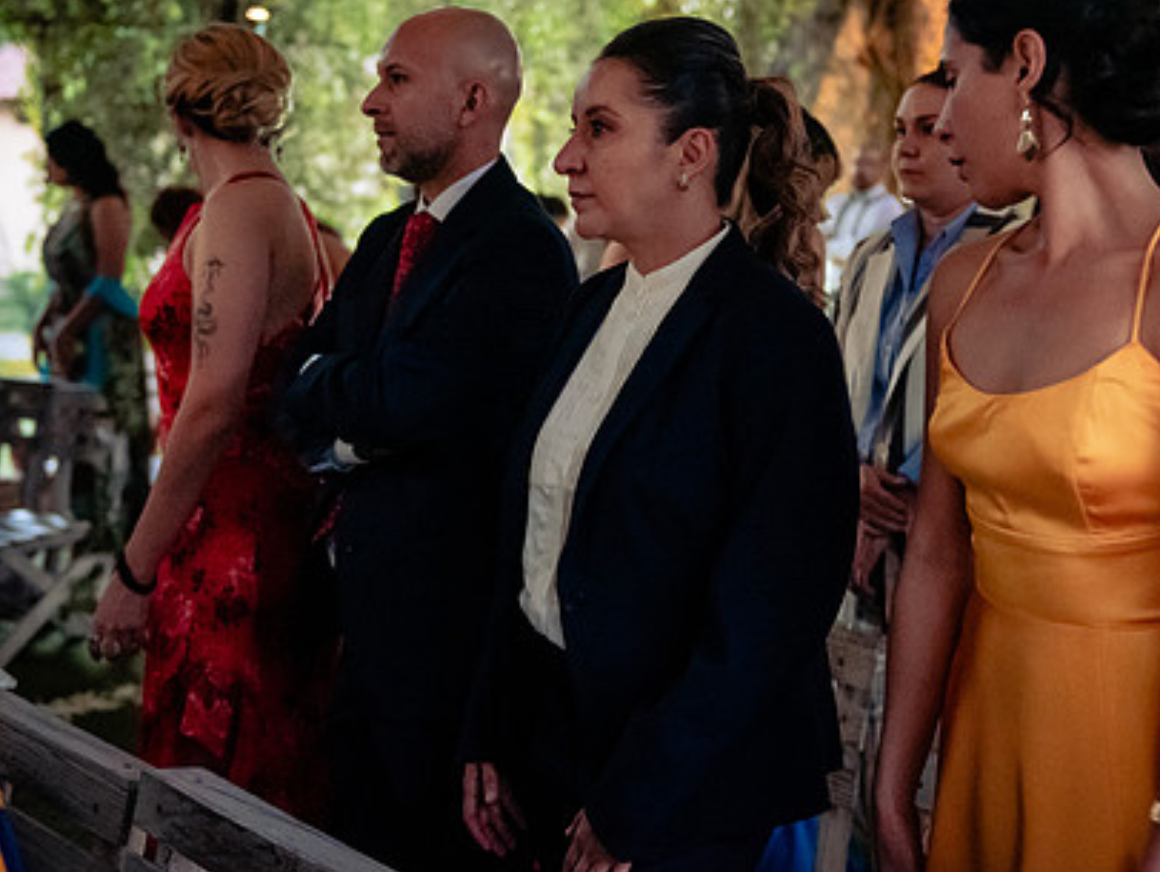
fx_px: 1978
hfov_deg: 32.6
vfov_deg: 24.8
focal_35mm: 59
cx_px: 683
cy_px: 330
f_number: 2.8
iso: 6400
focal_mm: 42
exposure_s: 1/125
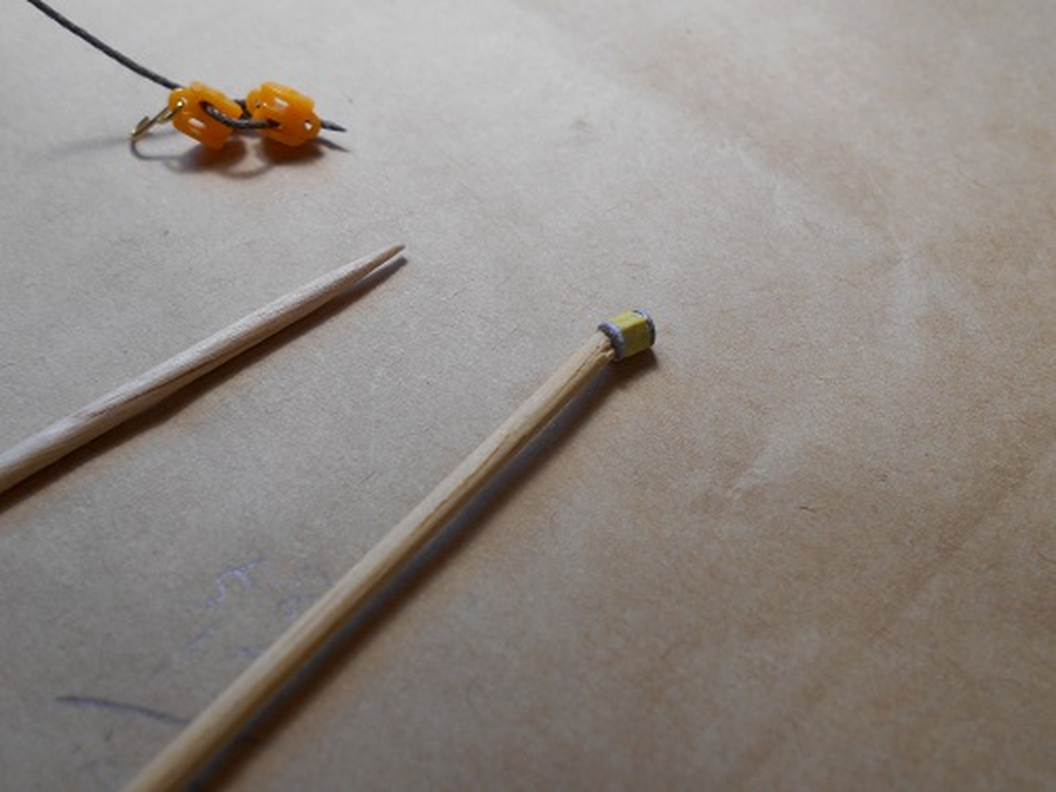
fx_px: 915
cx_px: 528
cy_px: 396
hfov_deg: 60.0
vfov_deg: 46.8
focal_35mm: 30
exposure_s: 1/40
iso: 80
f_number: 3.4
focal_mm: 5.1
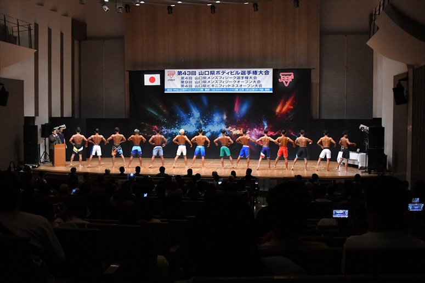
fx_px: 496
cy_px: 142
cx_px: 212
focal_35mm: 42
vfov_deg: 31.9
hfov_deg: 46.4
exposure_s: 1/400
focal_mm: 28
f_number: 5.6
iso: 8000
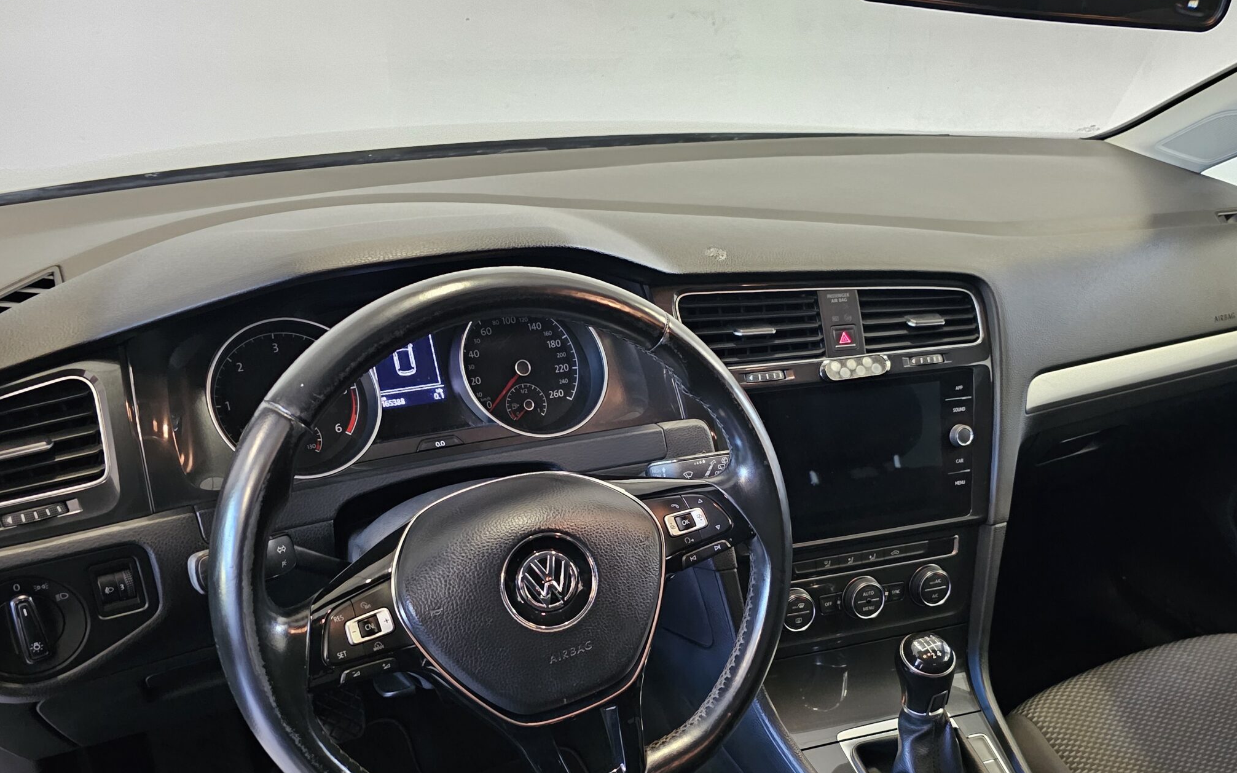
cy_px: 581
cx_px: 727
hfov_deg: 60.8
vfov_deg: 39.5
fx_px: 1045
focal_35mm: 31
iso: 1250
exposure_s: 1/25
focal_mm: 6.3
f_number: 1.7
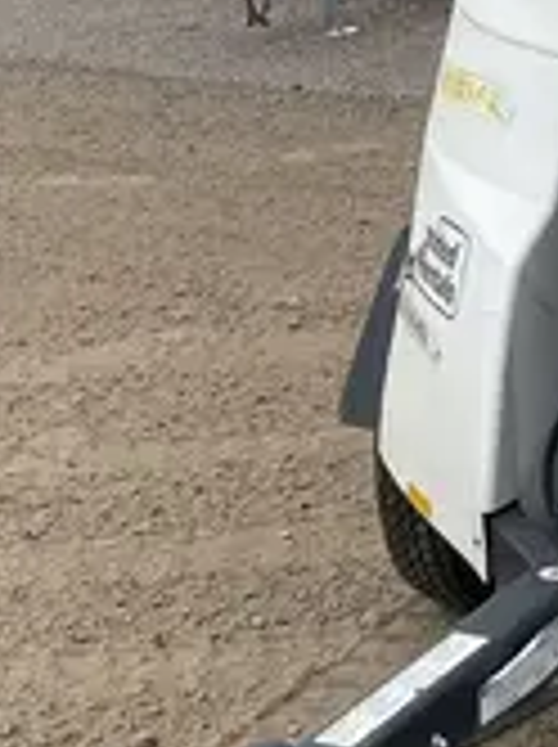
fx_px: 2478
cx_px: 495
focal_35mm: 115
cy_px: -101
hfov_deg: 12.8
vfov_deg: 16.6
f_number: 1.8
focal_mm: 4.25
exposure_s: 1/3401
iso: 32
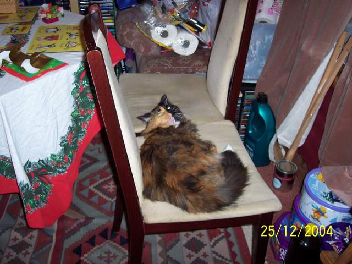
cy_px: 132
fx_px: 386
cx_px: 176
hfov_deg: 49.0
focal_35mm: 38
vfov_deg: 37.7
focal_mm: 8
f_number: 2.8
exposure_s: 1/30
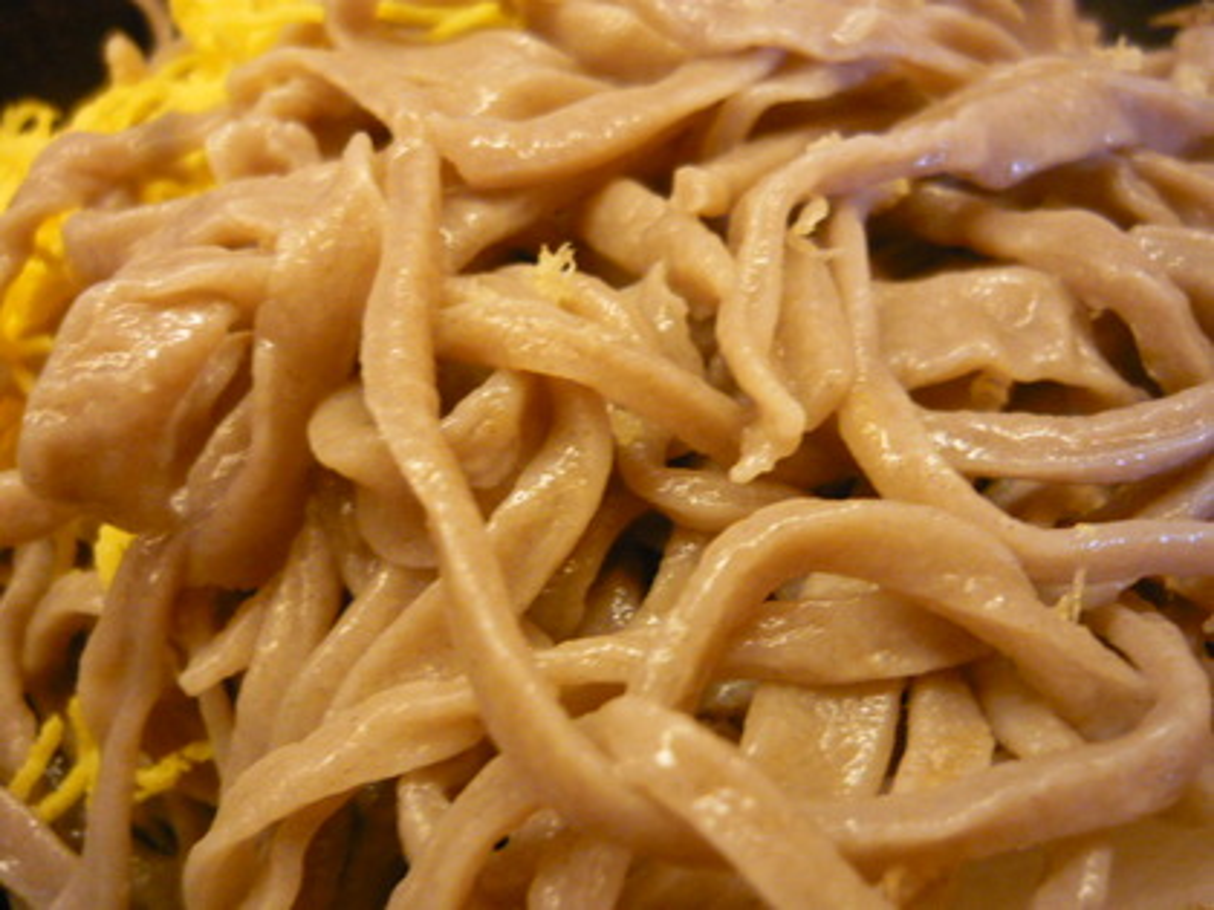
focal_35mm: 33
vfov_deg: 42.9
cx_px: 607
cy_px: 455
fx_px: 1157
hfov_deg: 55.4
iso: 400
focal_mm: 5.5
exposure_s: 1/15
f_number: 2.8
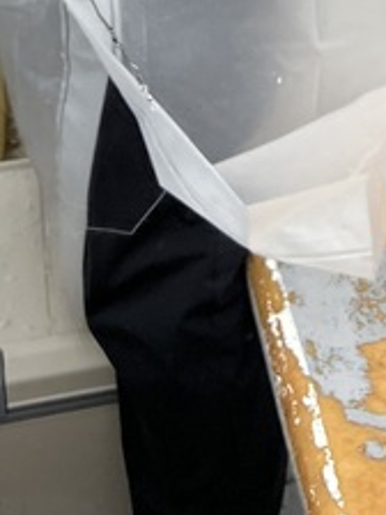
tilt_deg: -18.9
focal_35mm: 99
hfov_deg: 14.9
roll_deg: +0.8
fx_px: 1472
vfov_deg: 16.5
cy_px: -418
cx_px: 294
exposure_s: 1/495
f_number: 1.5
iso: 50
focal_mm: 5.7
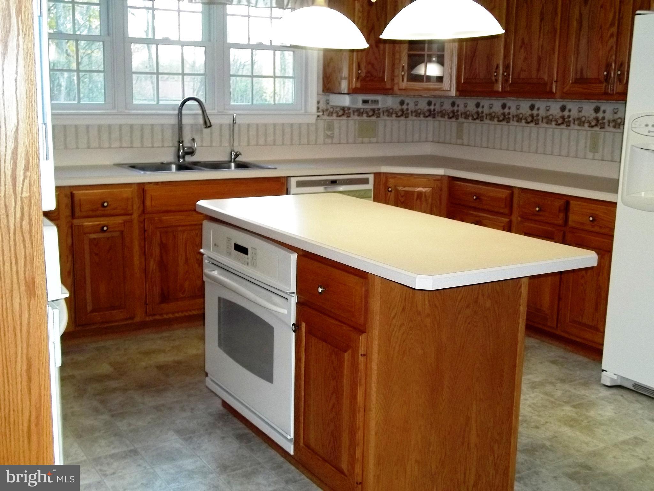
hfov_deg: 47.9
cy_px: 246
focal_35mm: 39
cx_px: 327
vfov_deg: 36.8
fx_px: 737
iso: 250
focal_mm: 7.1
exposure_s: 1/40
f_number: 3.2
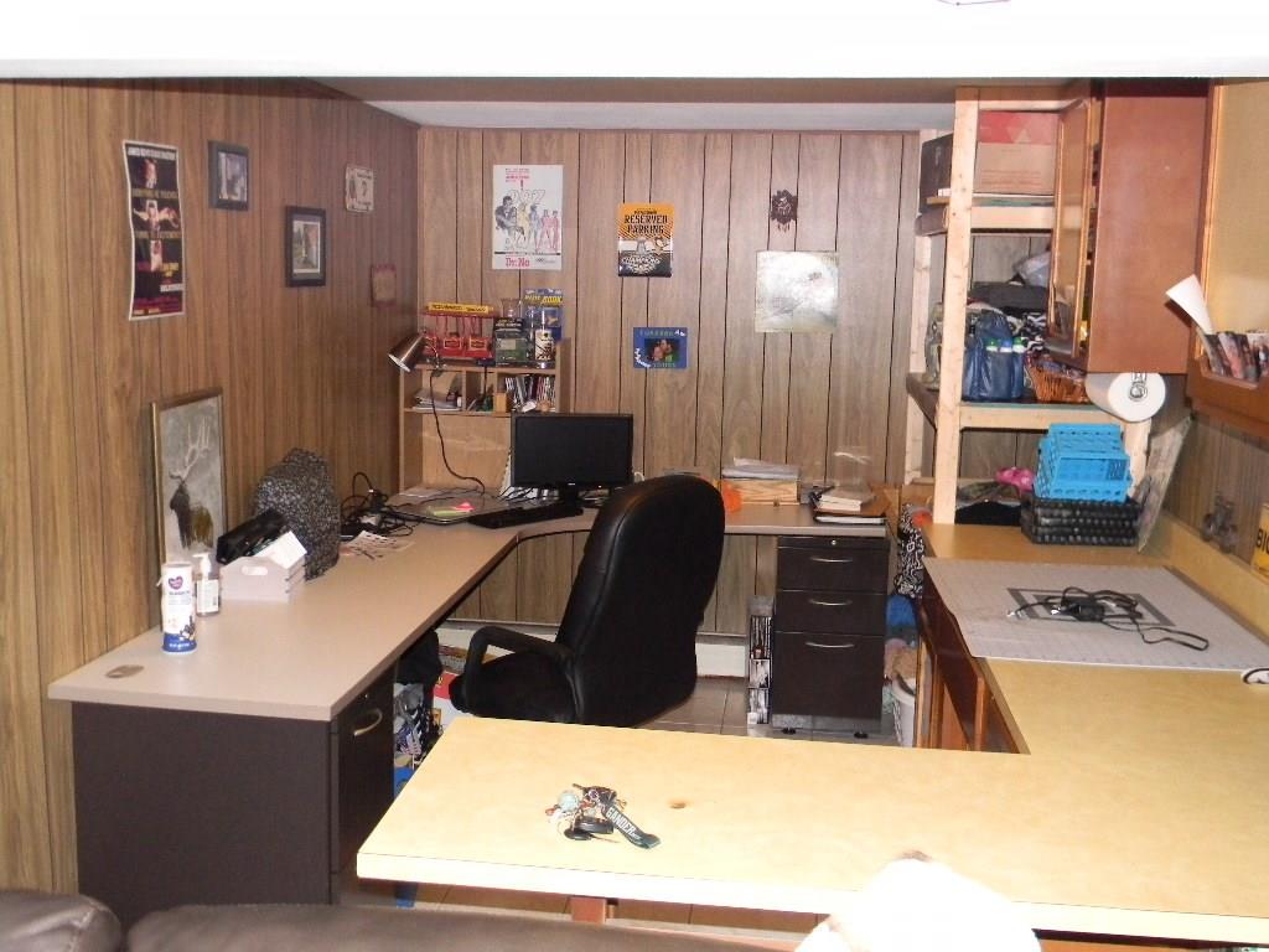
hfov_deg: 51.4
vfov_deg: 39.7
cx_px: 634
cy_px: 476
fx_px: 1320
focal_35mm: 36
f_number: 3.7
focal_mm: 6.4
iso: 477
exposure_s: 1/30
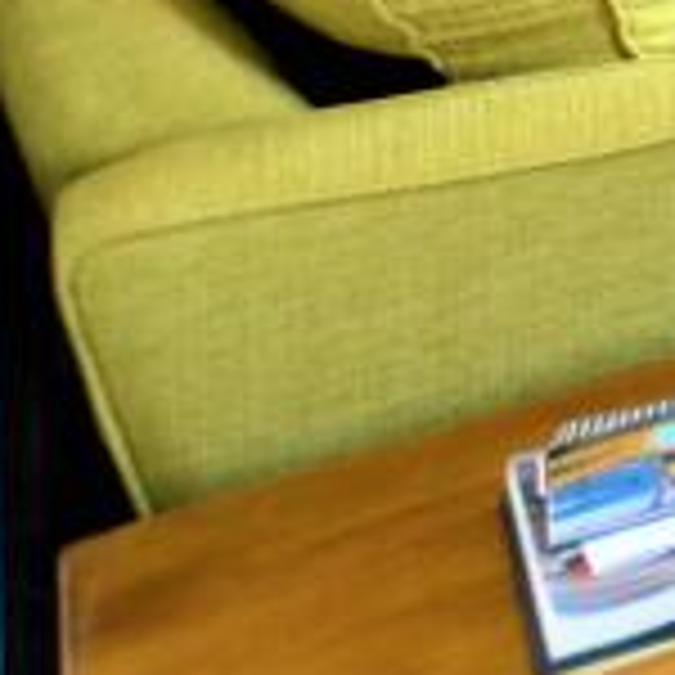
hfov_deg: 9.9
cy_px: -655
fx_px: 1919
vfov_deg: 15.9
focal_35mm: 87
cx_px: 2295
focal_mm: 10
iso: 400
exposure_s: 1/15
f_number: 3.5
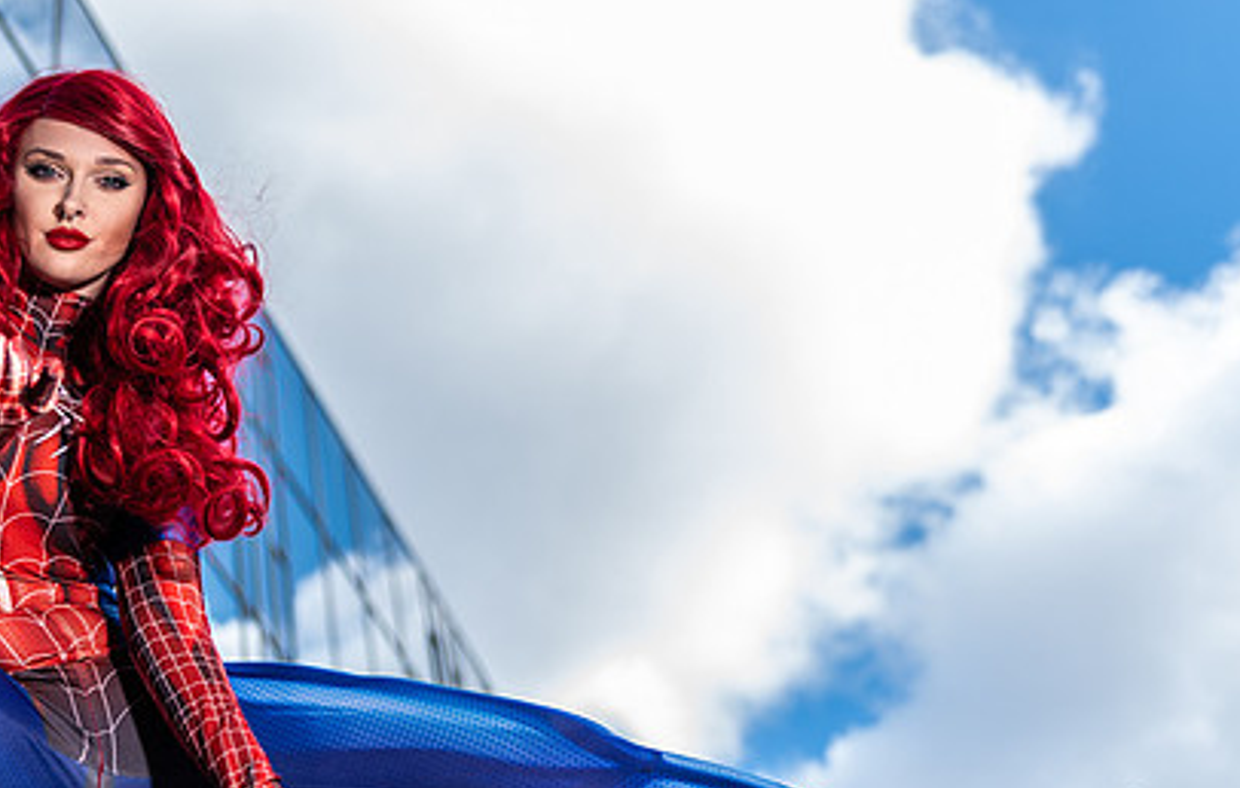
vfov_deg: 21.5
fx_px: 2071
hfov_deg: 32.8
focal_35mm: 61
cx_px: 350
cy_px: 436
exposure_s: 1/800
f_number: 2.8
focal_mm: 40
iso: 160
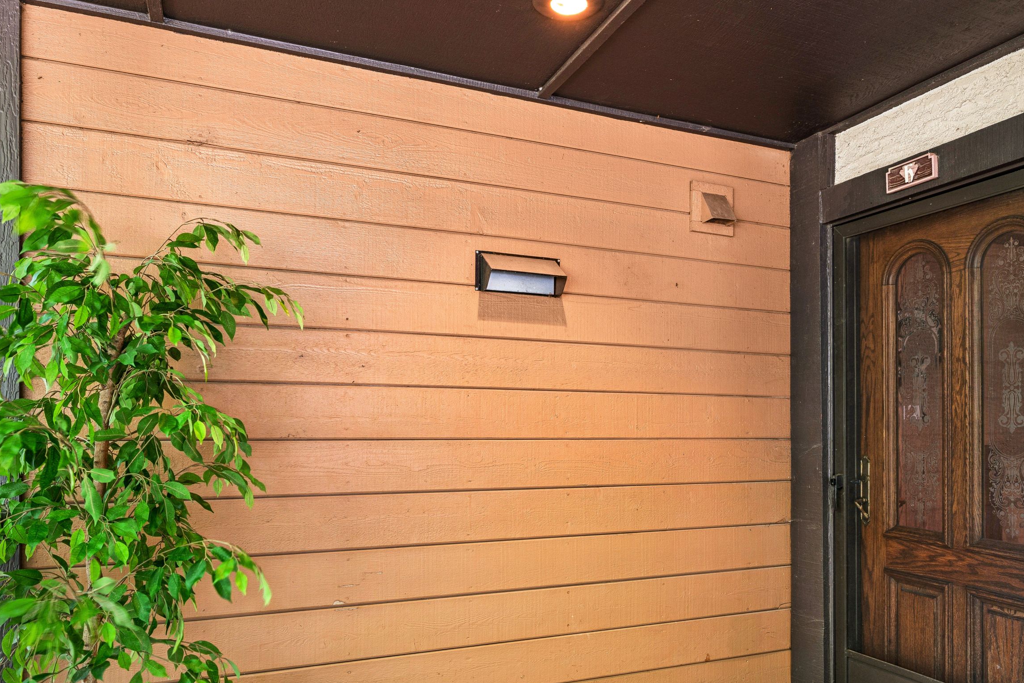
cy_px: 427
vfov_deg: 49.2
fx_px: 738
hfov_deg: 69.4
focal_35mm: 26
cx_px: 553
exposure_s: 1
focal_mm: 16.6
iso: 100
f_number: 13
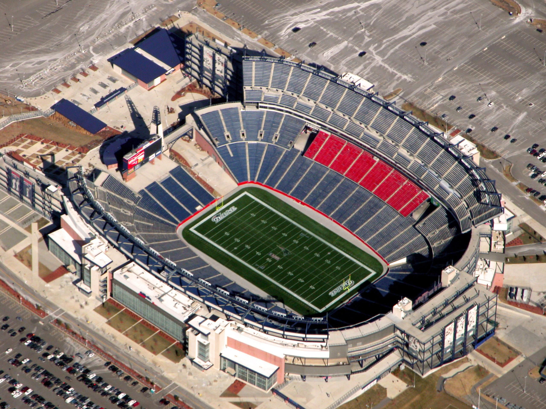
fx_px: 4416
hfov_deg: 7.1
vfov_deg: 5.3
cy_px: 204
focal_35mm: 280
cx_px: 273
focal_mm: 71.2
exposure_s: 1/571
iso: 100
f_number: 5.9
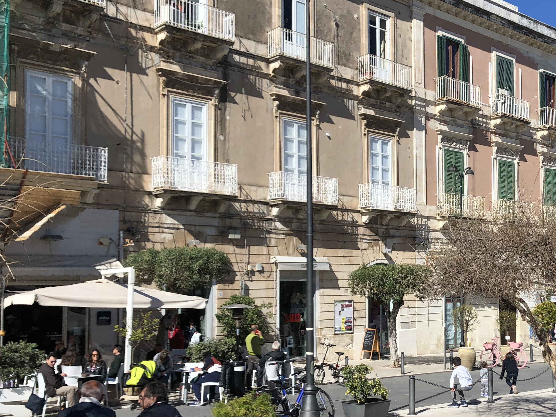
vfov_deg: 32.1
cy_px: 244
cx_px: 418
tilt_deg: +2.4
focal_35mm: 45
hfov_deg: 40.9
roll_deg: +1.4
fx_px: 723
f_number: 1.8
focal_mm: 4
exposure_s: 1/2857
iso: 20
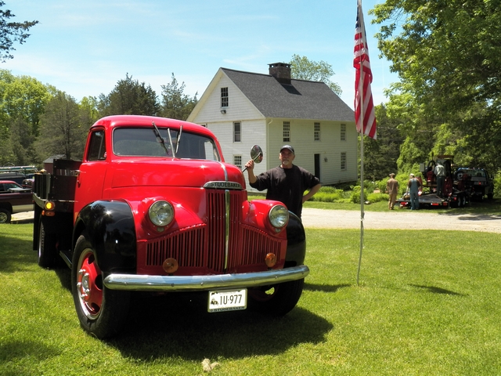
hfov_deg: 58.4
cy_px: 188
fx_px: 449
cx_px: 250
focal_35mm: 31
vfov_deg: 45.4
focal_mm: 5.5
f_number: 4
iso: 125
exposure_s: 1/1000
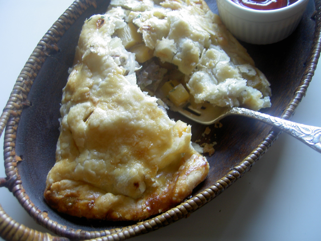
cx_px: 160
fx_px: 362
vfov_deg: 36.8
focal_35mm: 39
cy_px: 120
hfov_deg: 47.9
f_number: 2.8
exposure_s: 1/8
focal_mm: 8
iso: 100
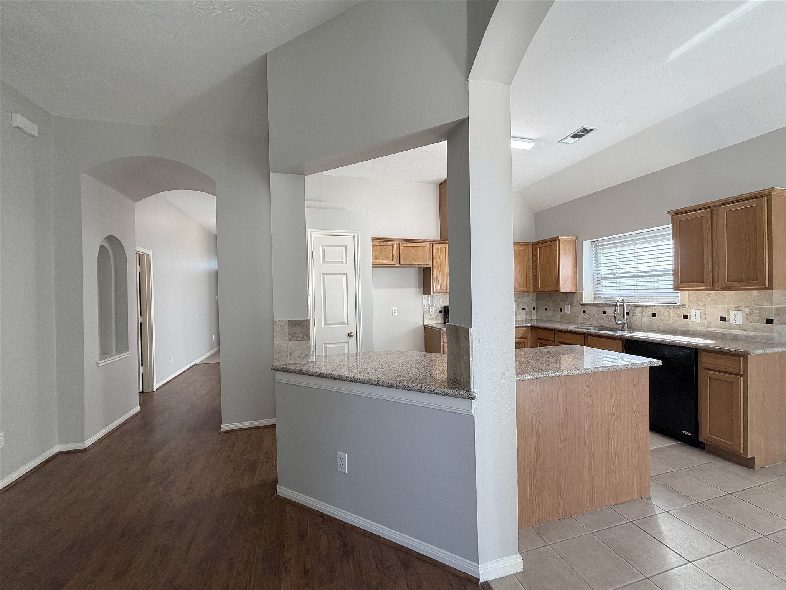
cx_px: 393
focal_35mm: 14
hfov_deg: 102.1
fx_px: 318
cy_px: 295
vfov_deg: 85.7
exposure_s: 1/120
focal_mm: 2.22
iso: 160
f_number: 2.2
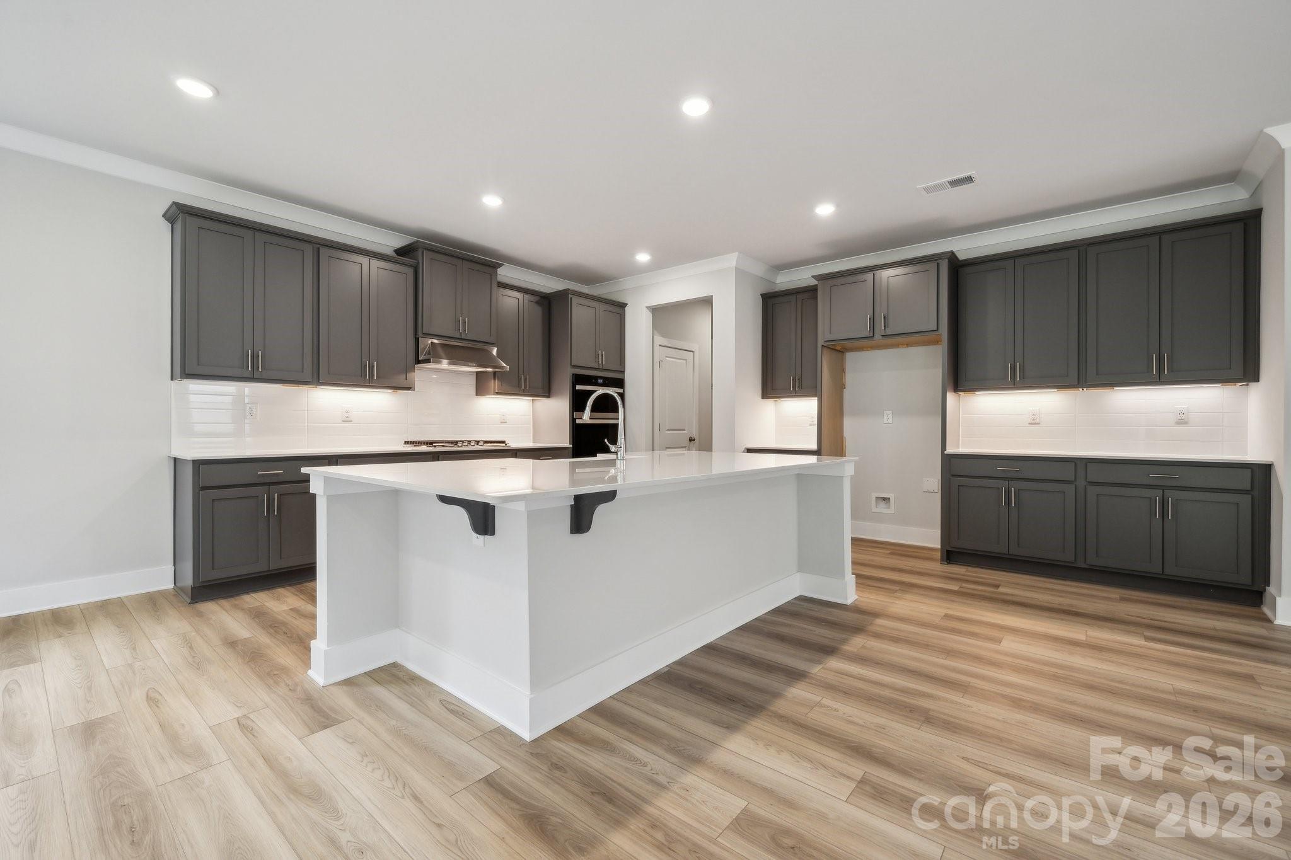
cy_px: 430
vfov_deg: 81.2
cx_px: 646
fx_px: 502
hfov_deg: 104.3
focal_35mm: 14
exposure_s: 1/20
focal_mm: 14
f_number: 7.1
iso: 160
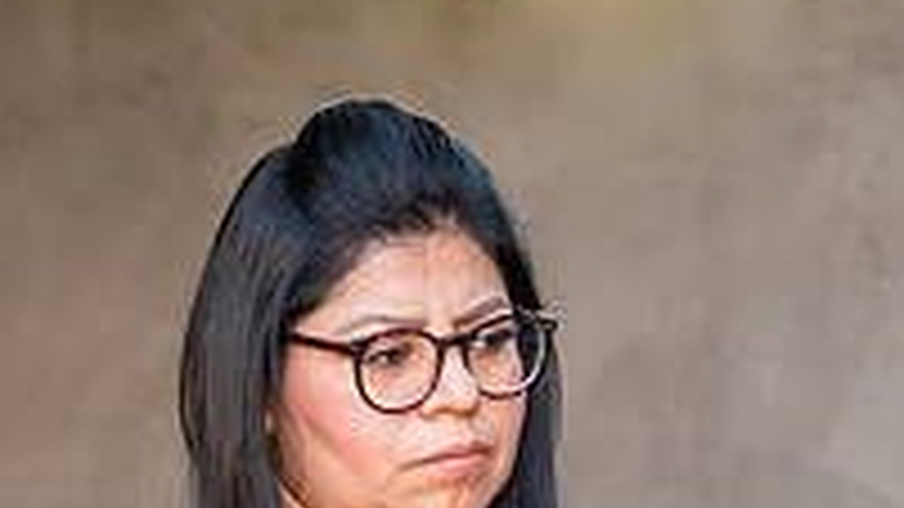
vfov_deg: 4.0
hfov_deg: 7.2
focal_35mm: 298
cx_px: 481
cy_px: 992
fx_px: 7142
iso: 500
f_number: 3.2
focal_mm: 70
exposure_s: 1/250
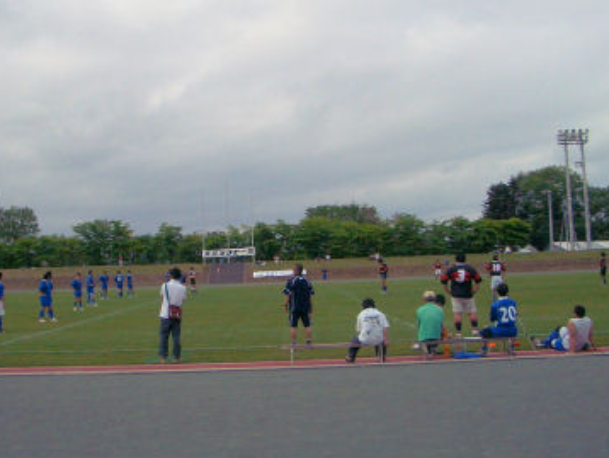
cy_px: 177
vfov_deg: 29.1
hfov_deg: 38.0
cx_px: 236
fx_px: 880
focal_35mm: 50
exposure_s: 1/2000
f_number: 4.3
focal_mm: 5.8
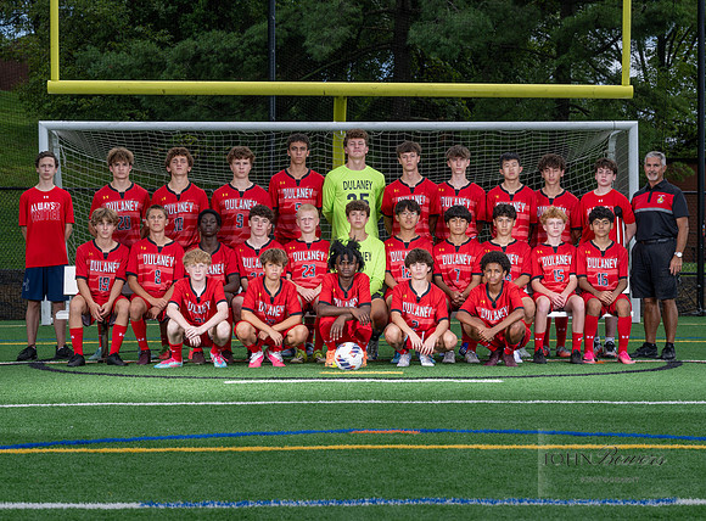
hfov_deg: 20.5
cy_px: 313
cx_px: 382
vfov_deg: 15.2
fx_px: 1956
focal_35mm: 96
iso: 64
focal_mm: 75
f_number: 7.1
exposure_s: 1/200
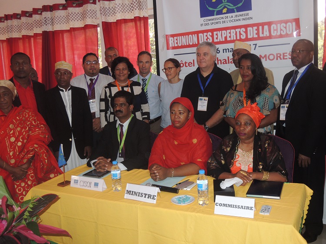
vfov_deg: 40.7
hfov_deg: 52.6
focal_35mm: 35
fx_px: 330
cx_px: 163
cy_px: 122
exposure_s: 1/30
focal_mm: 6.3
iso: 280
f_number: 3.2
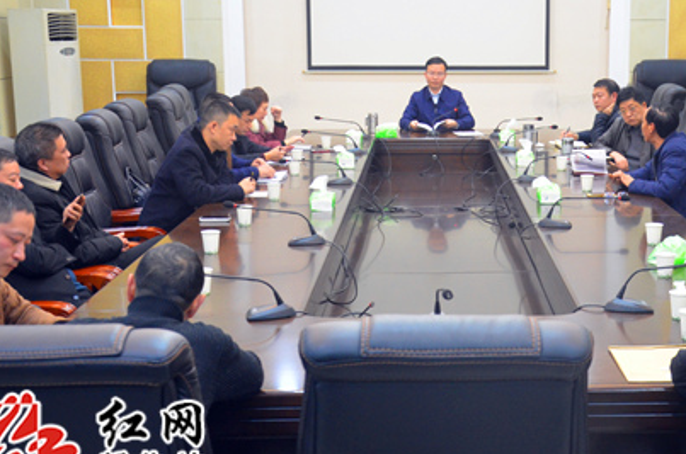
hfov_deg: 29.9
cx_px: 463
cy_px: 201
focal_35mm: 67
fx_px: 1274
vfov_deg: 20.2
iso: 1400
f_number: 4.2
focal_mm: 30
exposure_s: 1/30
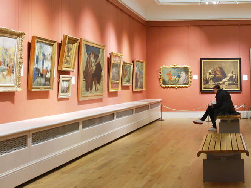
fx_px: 377
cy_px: 63
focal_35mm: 52
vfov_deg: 27.9
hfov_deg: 34.9
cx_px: 220
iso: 200
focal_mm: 20
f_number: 5.6
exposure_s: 1
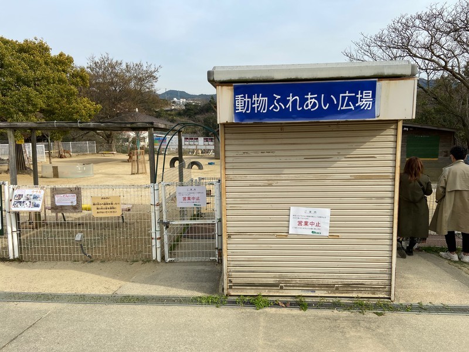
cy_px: 176
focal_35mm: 26
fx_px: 352
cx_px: 234
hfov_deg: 67.3
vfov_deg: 53.1
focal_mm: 4.25
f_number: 1.8
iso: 32
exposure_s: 1/2358
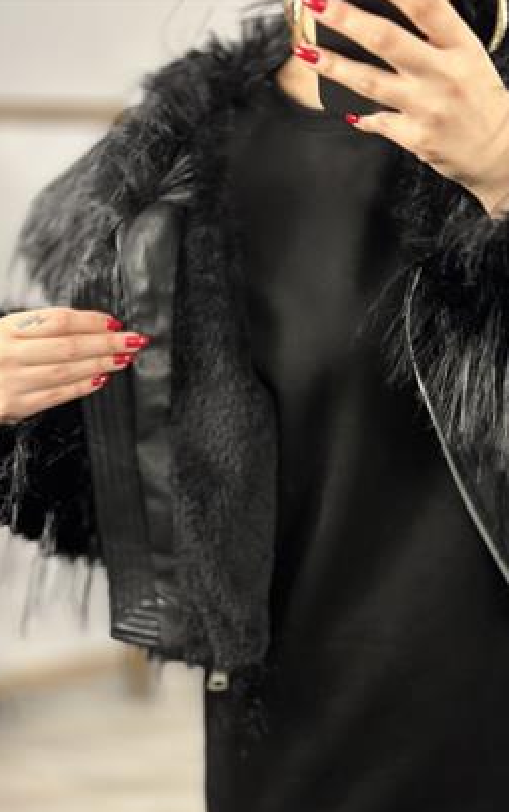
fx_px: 1153
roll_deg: +4.3
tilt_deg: -35.4
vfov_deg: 38.8
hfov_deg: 24.9
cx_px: 274
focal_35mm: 52
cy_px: 409
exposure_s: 1/50
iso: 200
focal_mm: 6.86
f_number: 1.78
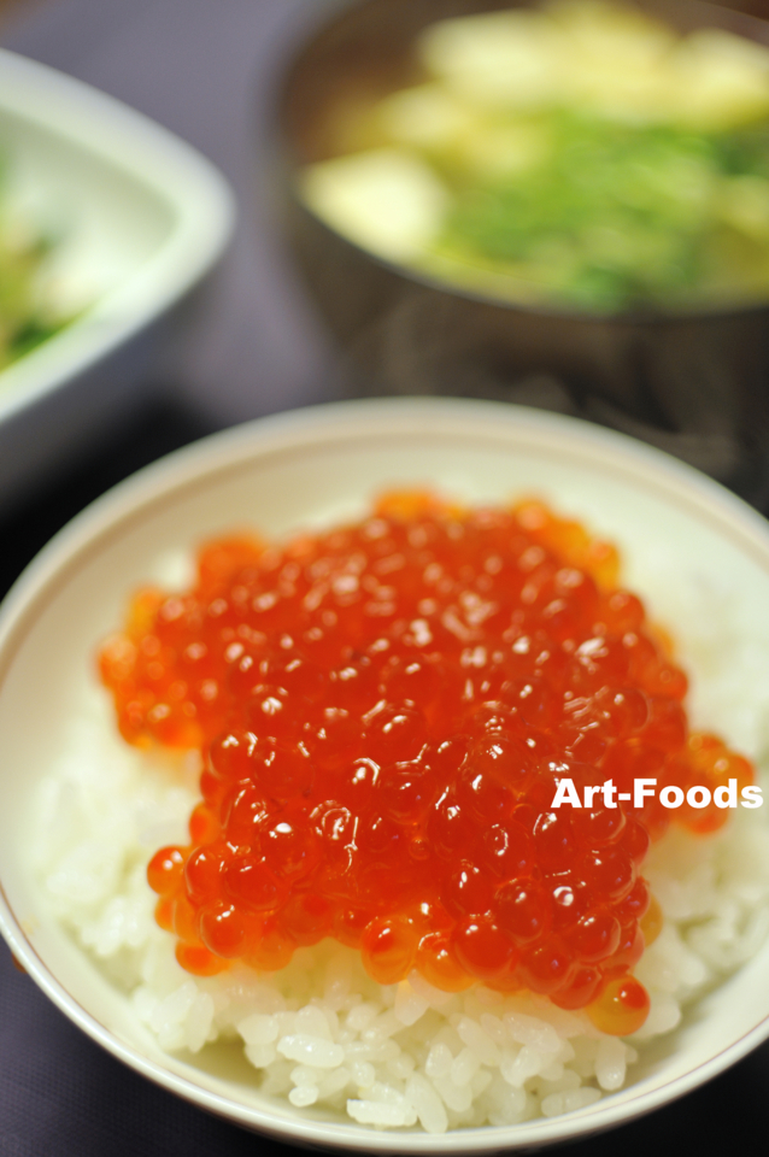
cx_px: 384
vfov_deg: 37.9
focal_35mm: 52
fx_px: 1686
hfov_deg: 25.7
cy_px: 578
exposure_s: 1/100
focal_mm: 35
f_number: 1.8
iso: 200
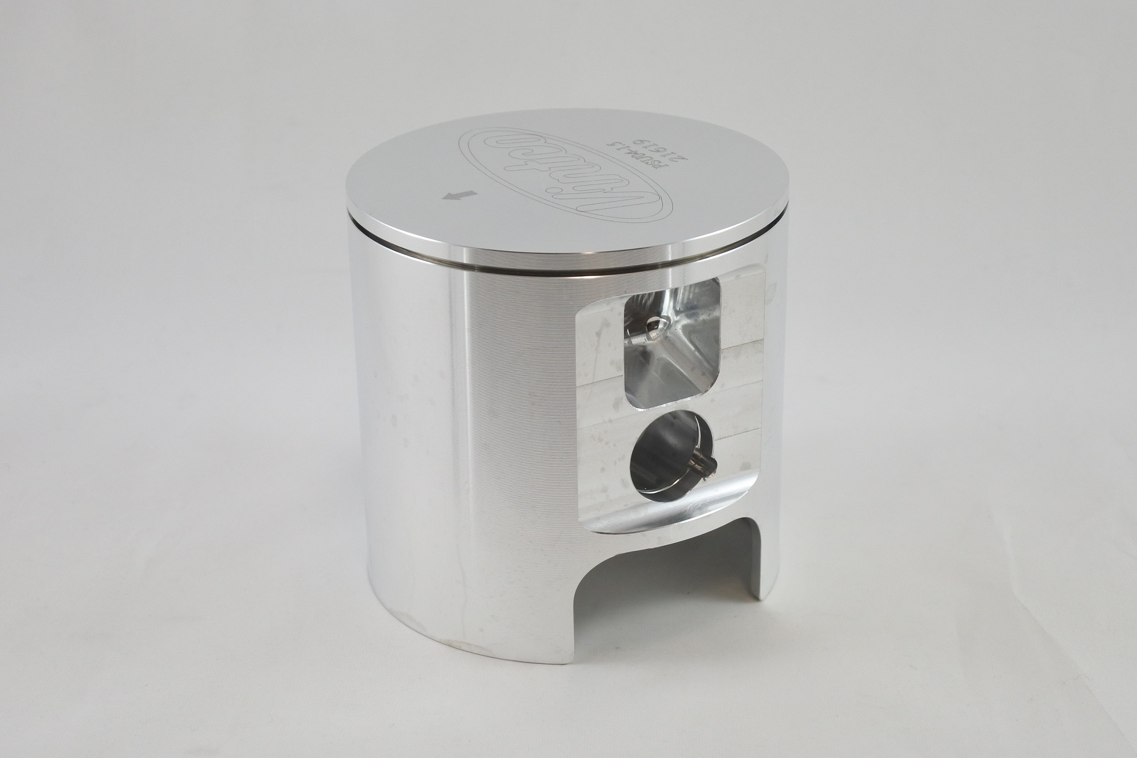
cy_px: 379
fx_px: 1547
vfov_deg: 27.5
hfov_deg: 40.3
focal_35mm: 49
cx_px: 568
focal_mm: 18.4
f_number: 4.5
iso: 400
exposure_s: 1/200
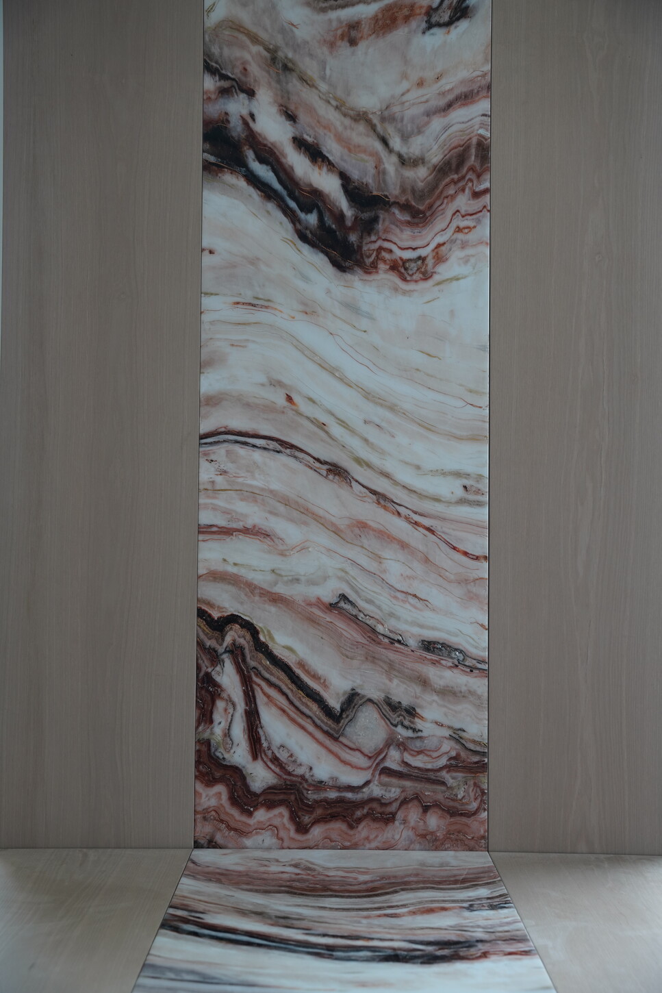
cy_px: 496
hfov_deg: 31.5
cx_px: 331
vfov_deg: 45.9
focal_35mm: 42
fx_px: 1172
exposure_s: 1/160
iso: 640
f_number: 4
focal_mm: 42.5
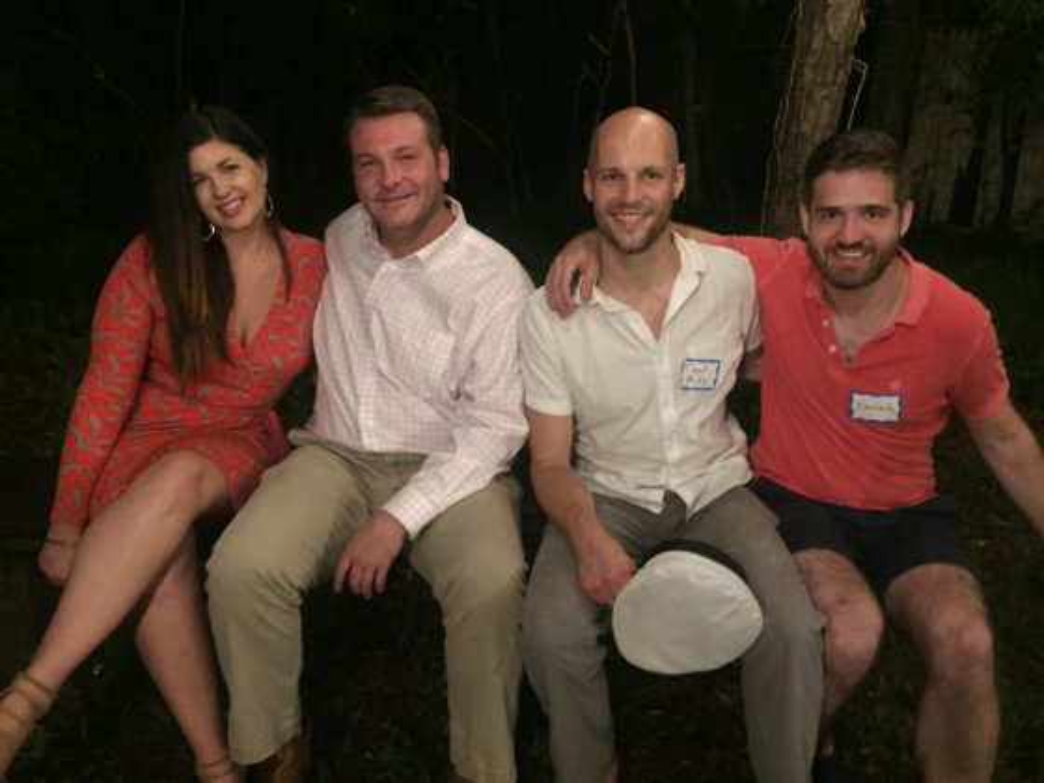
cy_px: 392
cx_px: 522
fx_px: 875
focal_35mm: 29
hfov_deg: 61.7
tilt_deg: -16.3
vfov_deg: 48.2
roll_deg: -0.2
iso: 500
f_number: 2.2
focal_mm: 4.15
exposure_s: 1/15
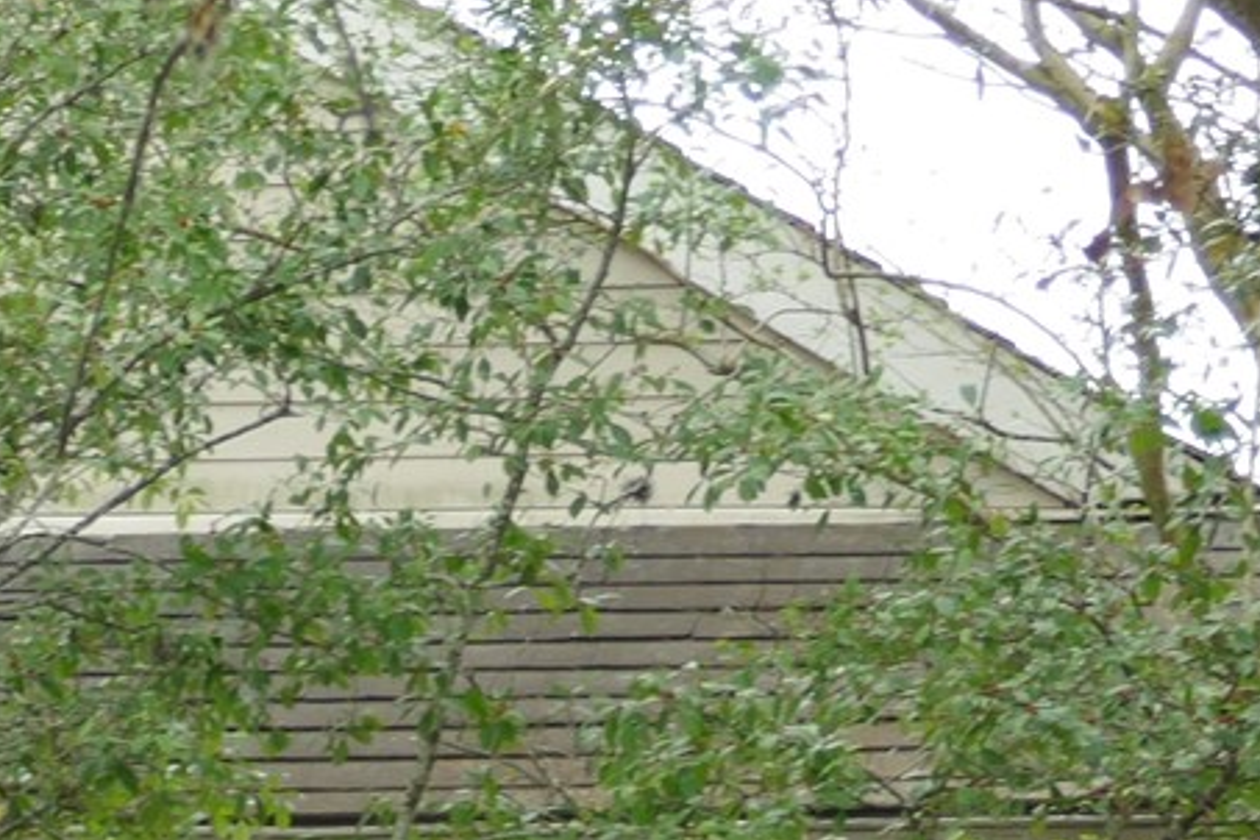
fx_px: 9904
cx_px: 164
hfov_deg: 7.3
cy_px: 1669
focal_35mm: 283
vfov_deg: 4.8
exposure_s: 1/80
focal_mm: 21.5
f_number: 4.3
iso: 125
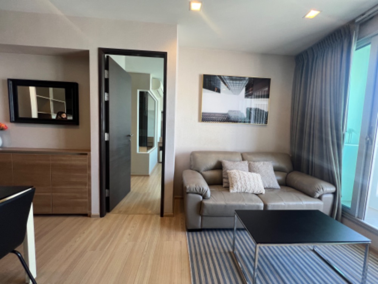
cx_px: 189
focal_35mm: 13
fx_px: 142
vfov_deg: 89.9
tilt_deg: -4.0
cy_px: 142
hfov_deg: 106.2
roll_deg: -0.9
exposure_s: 1/100
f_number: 1.8
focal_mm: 1.57
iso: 80
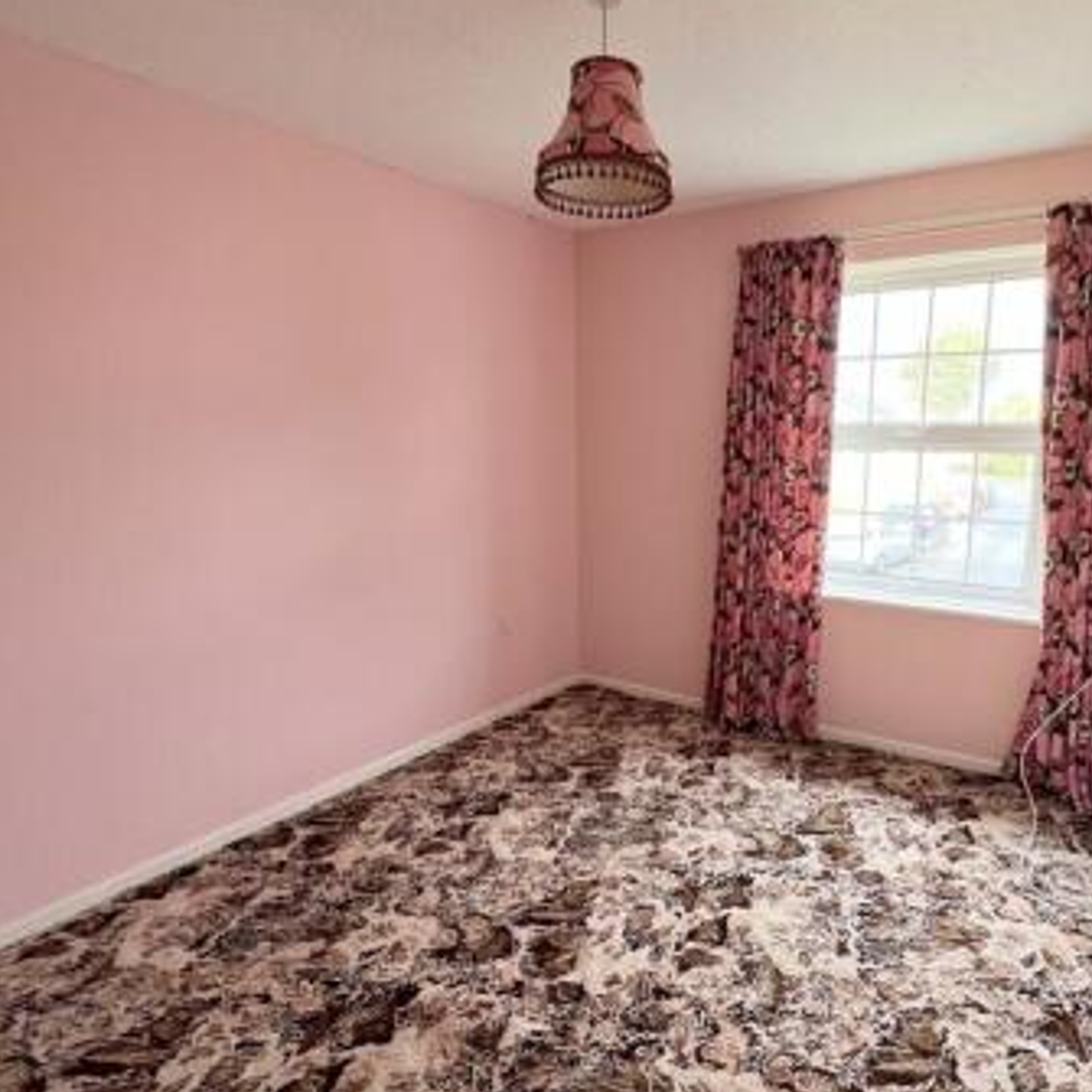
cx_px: 634
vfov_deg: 74.8
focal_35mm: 20
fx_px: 714
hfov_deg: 74.3
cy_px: 566
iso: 200
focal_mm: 1.57
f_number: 1.8
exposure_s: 1/99
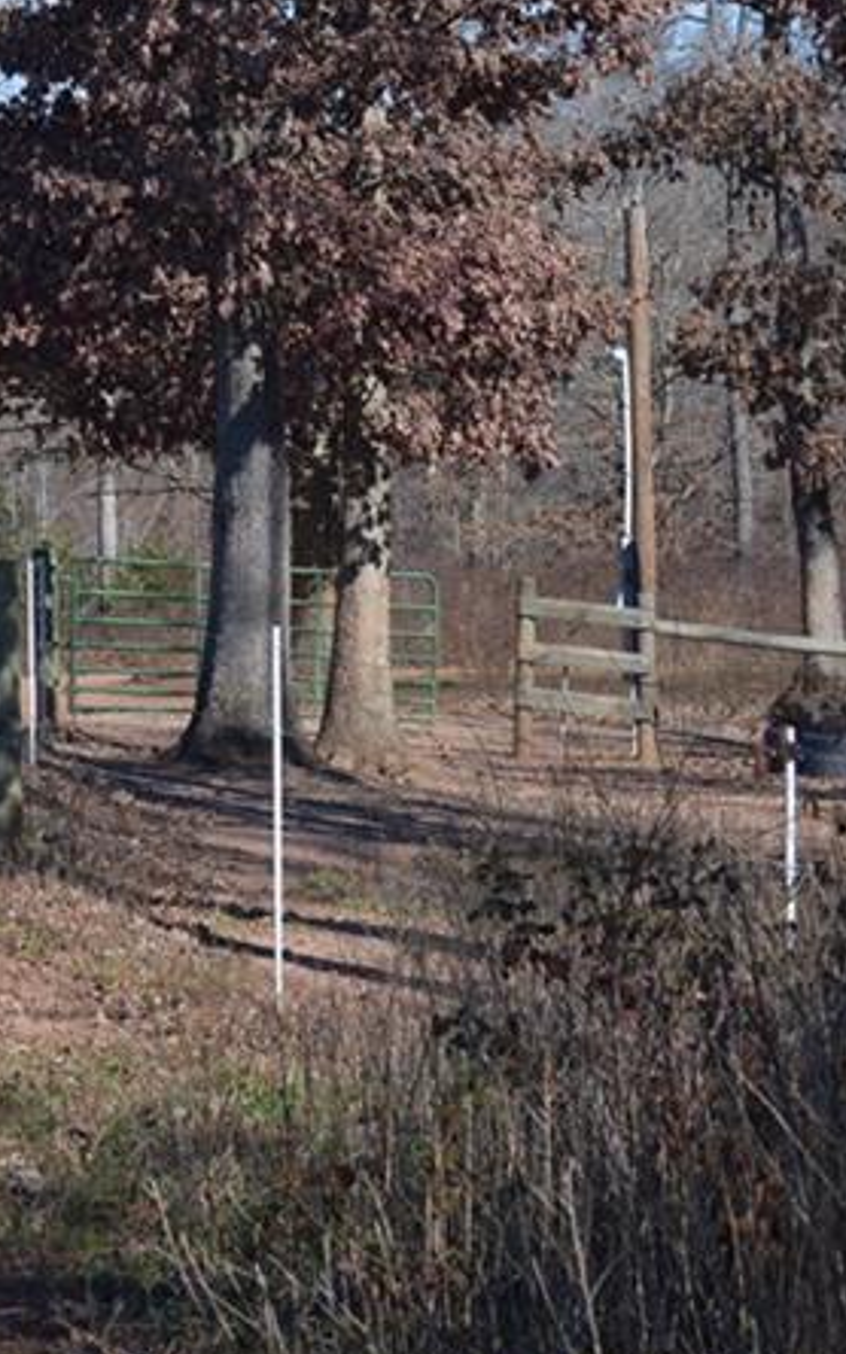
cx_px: -466
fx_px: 7128
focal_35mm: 193
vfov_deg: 10.9
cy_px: 581
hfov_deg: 6.7
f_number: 5.6
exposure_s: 1/1250
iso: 400
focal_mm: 55
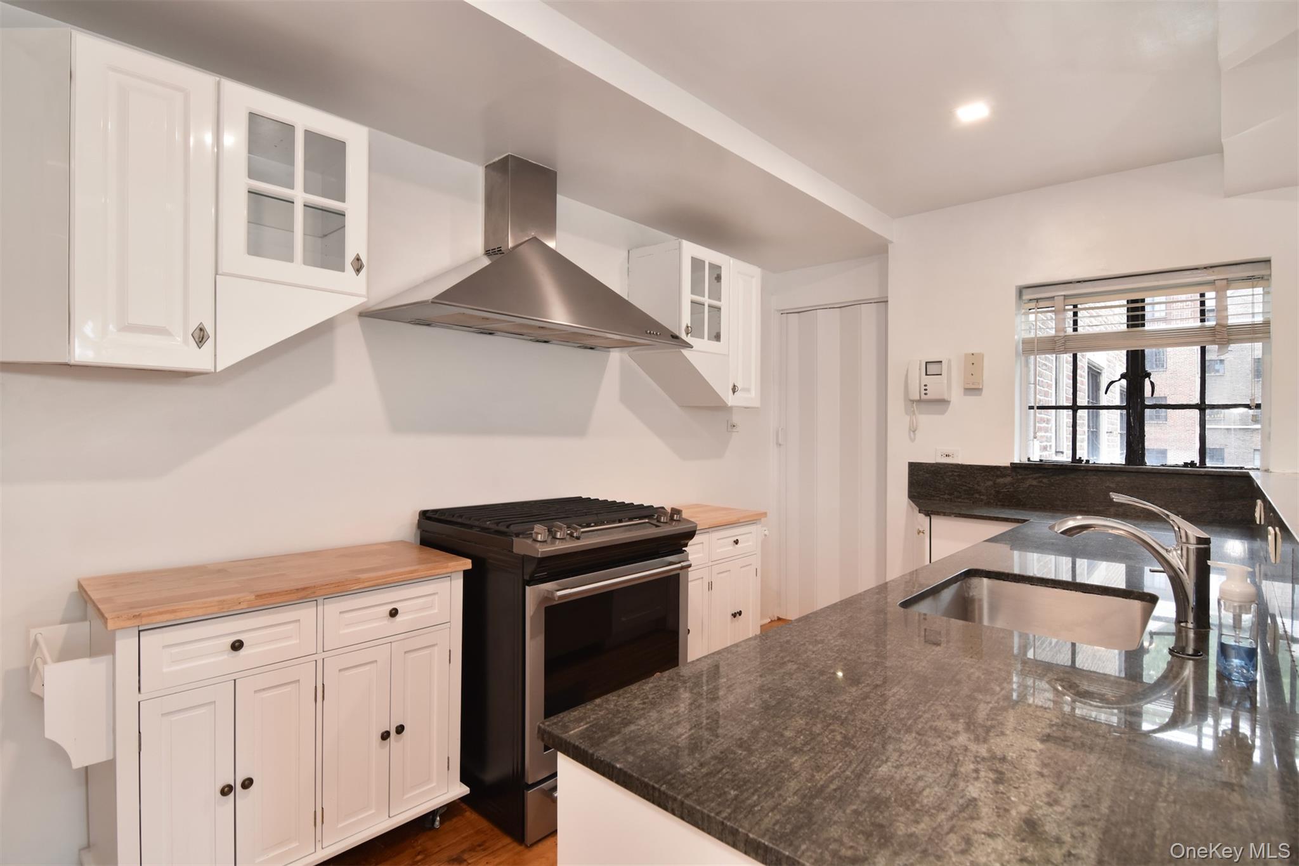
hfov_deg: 95.0
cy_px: 433
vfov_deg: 72.0
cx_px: 650
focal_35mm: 16
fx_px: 595
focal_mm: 11
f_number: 8
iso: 640
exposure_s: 1/30
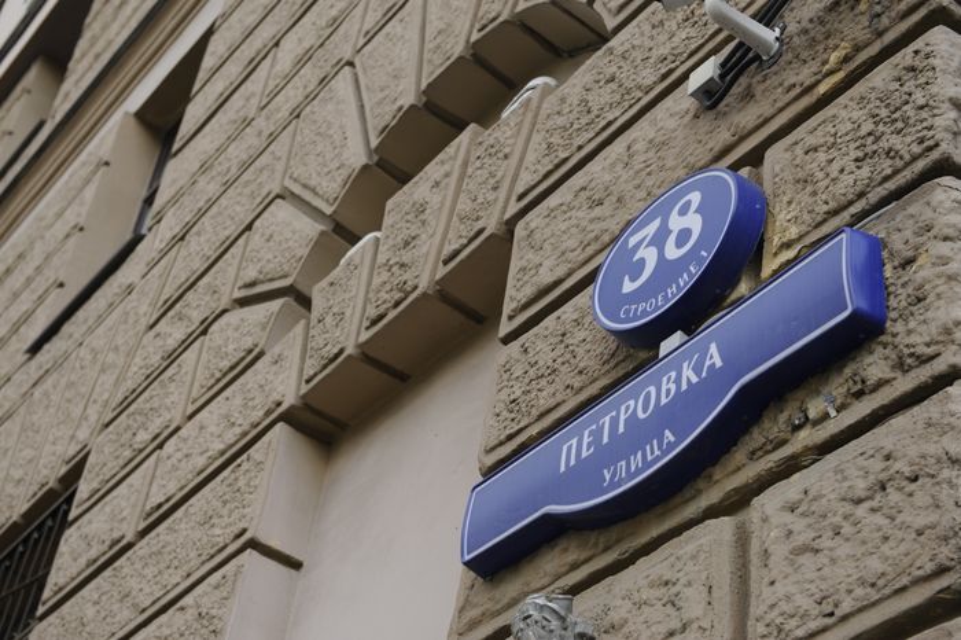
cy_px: 320
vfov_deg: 19.4
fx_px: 1868
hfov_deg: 28.9
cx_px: 480
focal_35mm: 70
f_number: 4.5
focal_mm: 70
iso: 320
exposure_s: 1/320
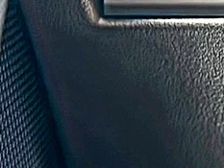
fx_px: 855
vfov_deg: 10.9
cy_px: -58
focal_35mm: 132
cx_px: 331
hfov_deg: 14.0
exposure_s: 1/50
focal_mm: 6.86
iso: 125
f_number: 1.78
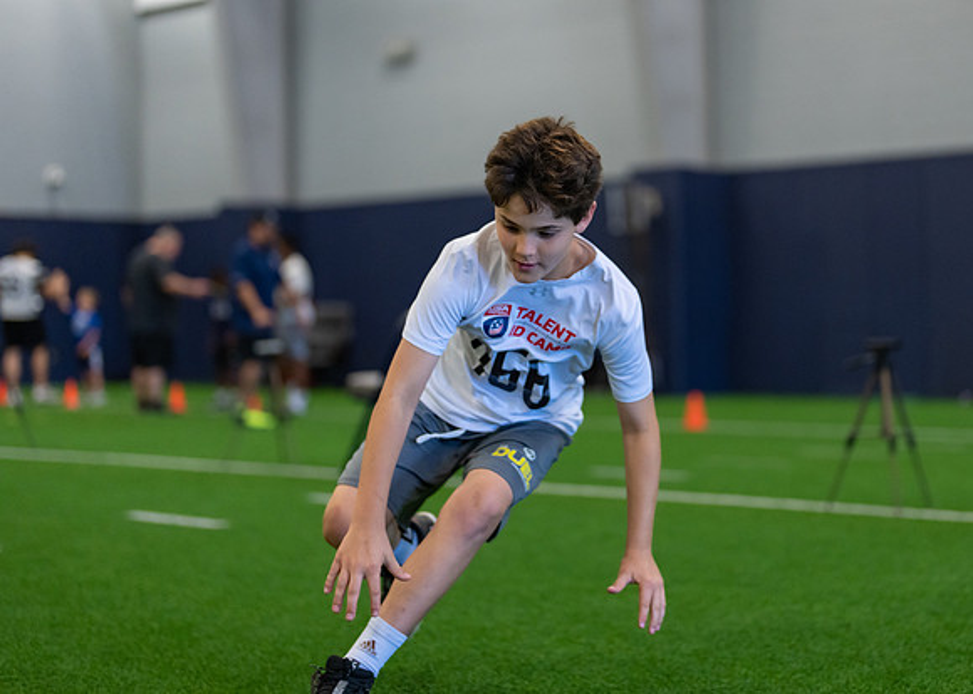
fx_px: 1797
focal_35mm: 65
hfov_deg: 30.2
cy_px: 275
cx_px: 589
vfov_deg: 21.8
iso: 1250
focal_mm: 50
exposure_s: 1/1000
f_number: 1.2
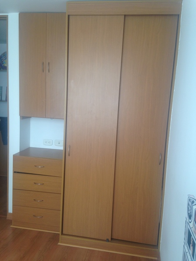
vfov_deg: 55.4
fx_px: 249
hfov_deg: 42.9
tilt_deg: -9.2
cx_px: 98
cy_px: 130
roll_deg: -3.8
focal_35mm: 33
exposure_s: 1/60
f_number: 2.4
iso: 50
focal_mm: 4.12
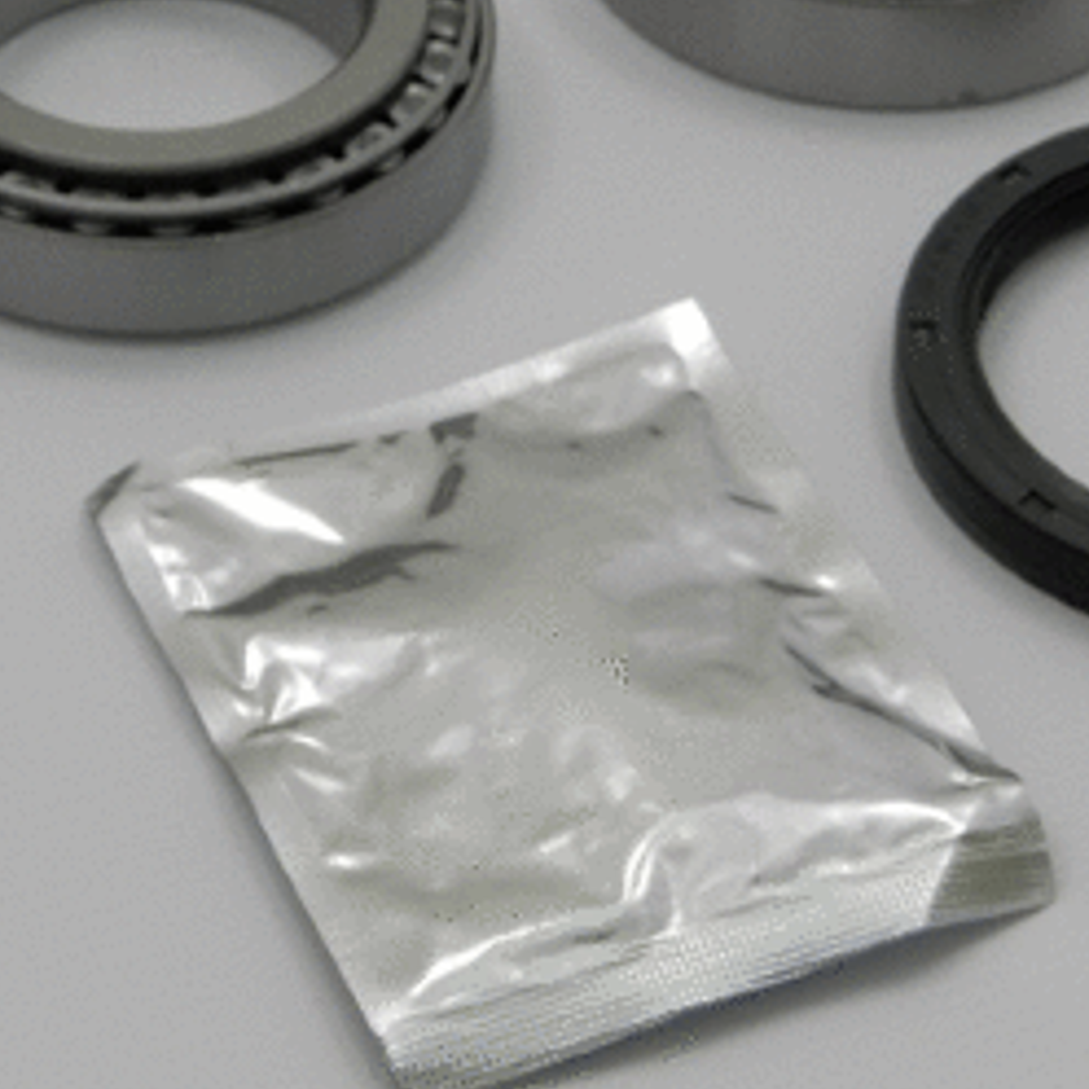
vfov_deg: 11.2
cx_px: 674
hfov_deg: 11.2
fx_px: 5552
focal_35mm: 156
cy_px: 343
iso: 125
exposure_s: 1/160
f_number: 4.2
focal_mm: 14.6
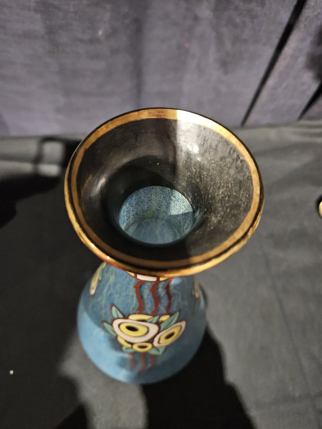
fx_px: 285
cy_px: 214
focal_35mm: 23
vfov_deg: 73.9
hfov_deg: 58.9
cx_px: 161
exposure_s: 1/17
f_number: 1.8
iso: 1250
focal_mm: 5.4
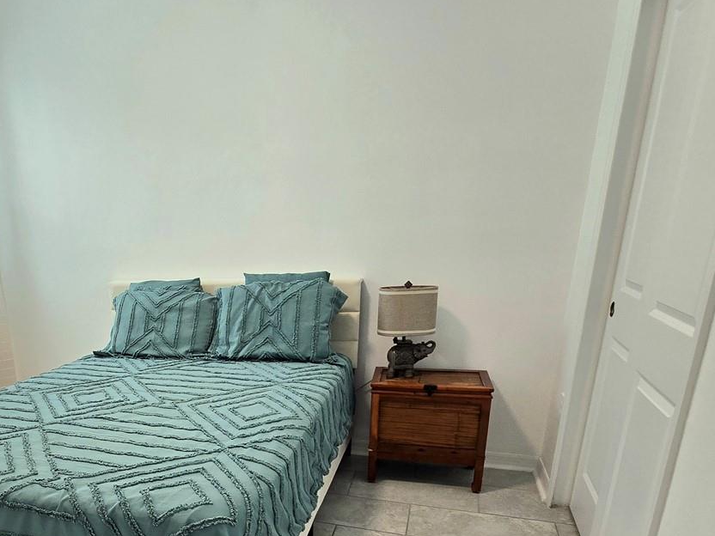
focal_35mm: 25
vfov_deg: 51.5
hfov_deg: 66.1
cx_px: 199
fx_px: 516
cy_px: 429
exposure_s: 1/60.2
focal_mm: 2.2
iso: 80
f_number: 2.2
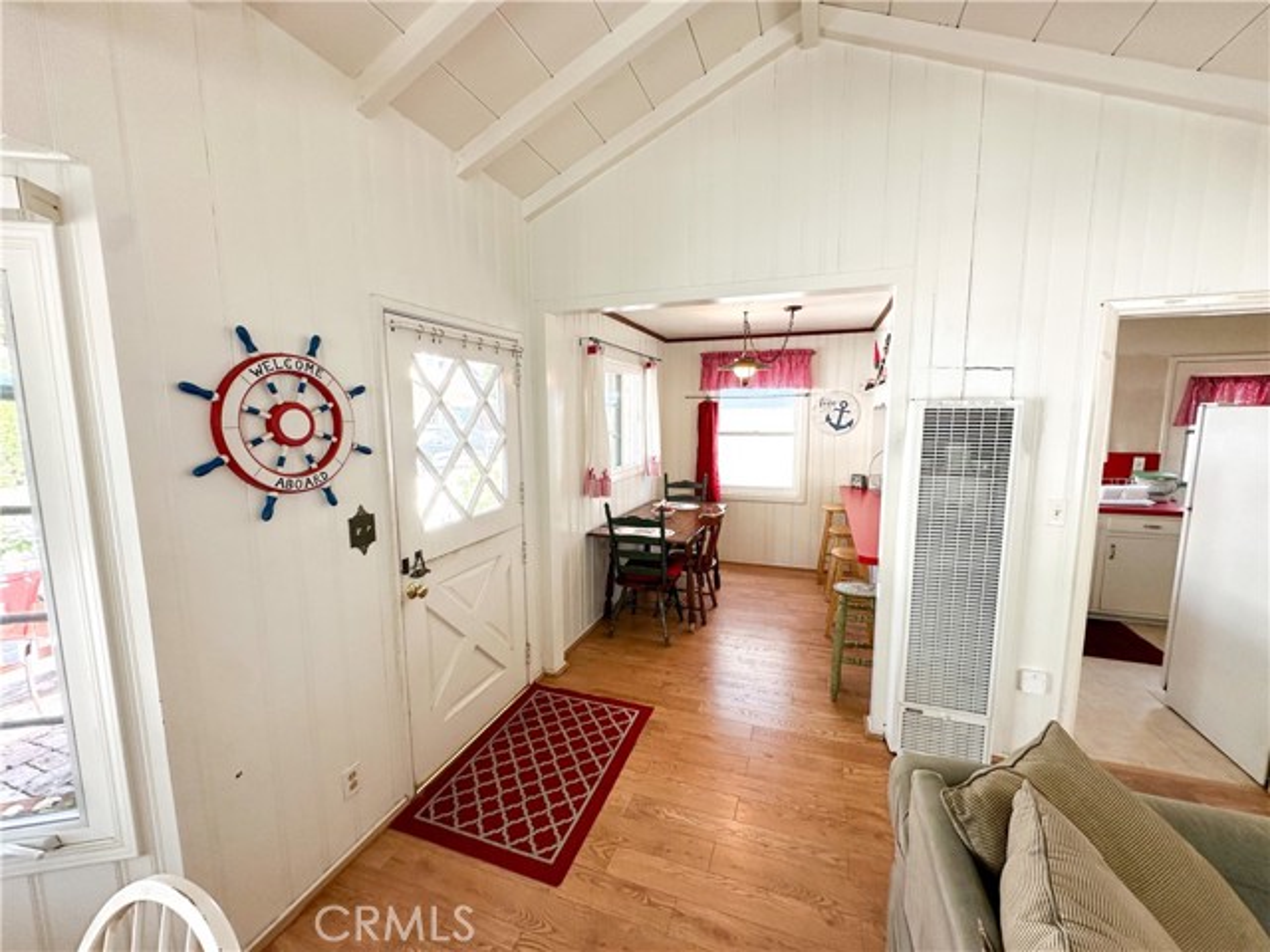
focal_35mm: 14
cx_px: 635
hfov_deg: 102.1
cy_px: 476
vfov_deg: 85.7
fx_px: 514
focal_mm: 2.22
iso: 125
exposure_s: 1/100
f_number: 2.2
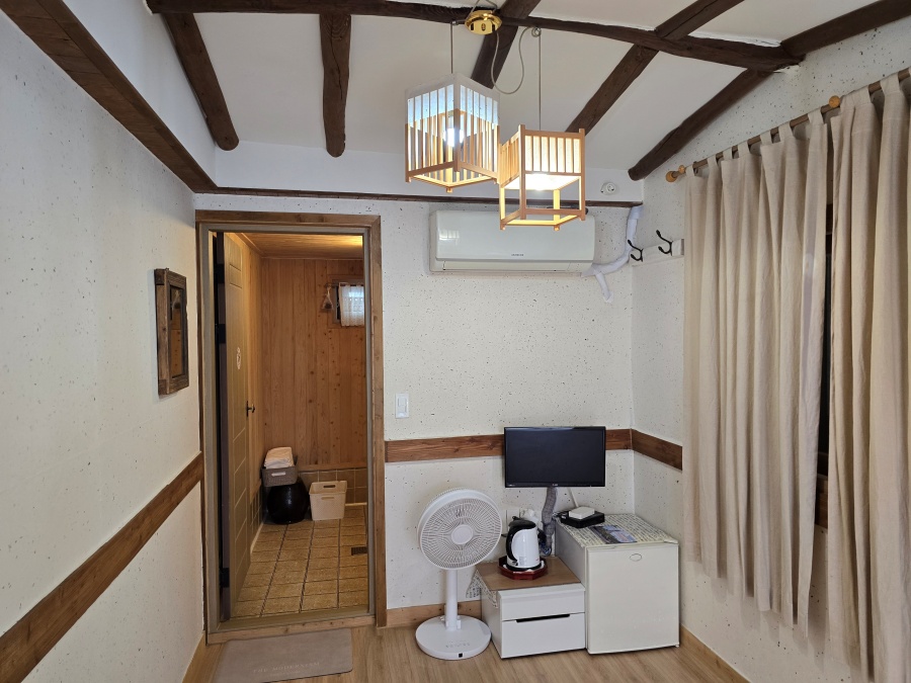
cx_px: 456
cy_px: 342
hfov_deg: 73.9
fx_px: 605
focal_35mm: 23
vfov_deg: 58.9
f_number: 1.7
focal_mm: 6.3
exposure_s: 1/120
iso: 200
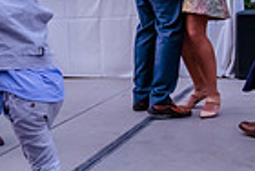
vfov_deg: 13.2
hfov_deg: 19.5
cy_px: 75
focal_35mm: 104
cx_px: 82
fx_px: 738
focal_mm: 24
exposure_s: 1/640
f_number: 4
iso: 3200
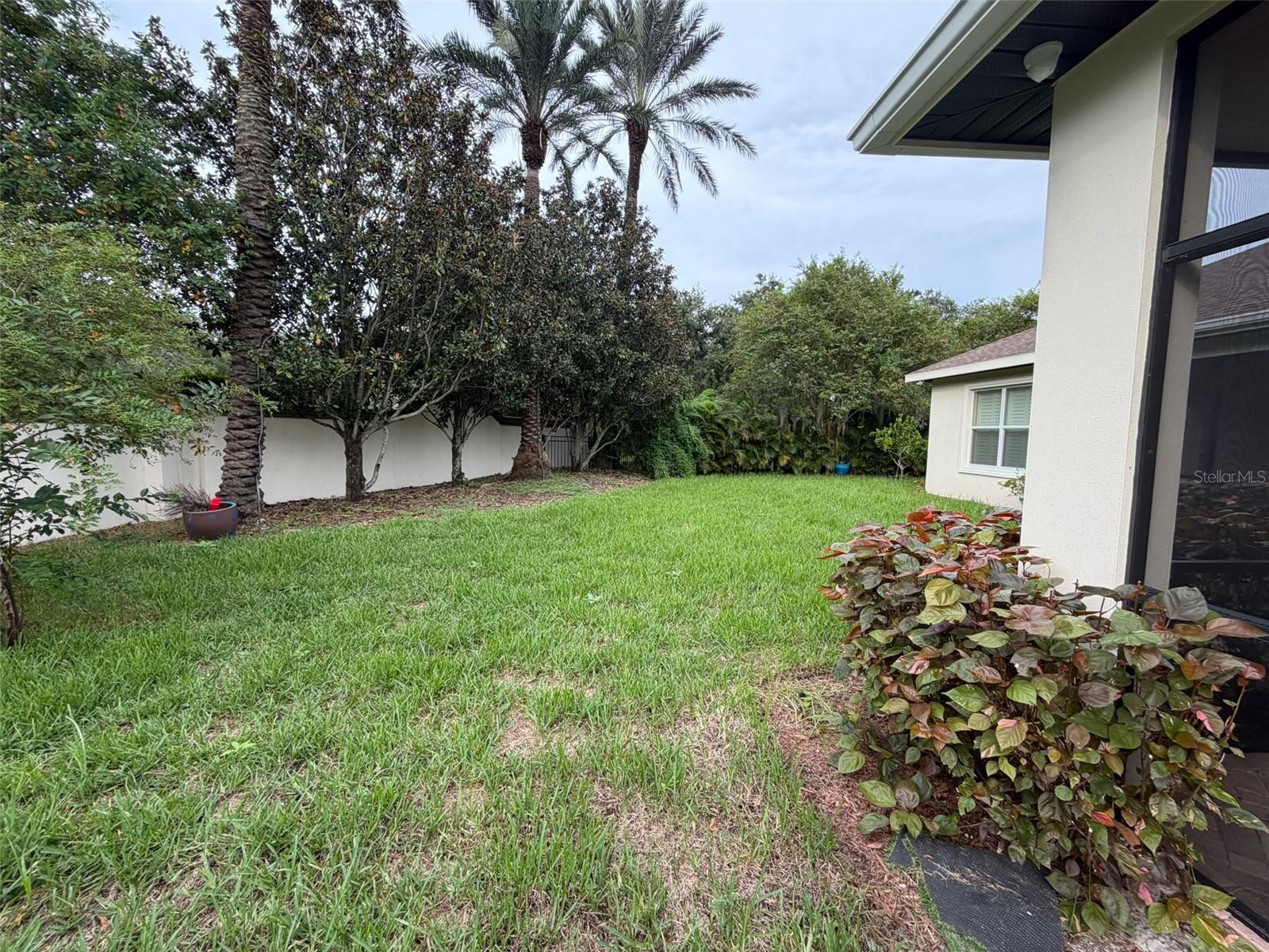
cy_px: 476
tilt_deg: -3.3
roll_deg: +0.0
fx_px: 513
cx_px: 634
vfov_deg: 85.7
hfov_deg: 102.1
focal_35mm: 14
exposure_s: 1/205
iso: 40
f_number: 2.2
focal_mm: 2.22
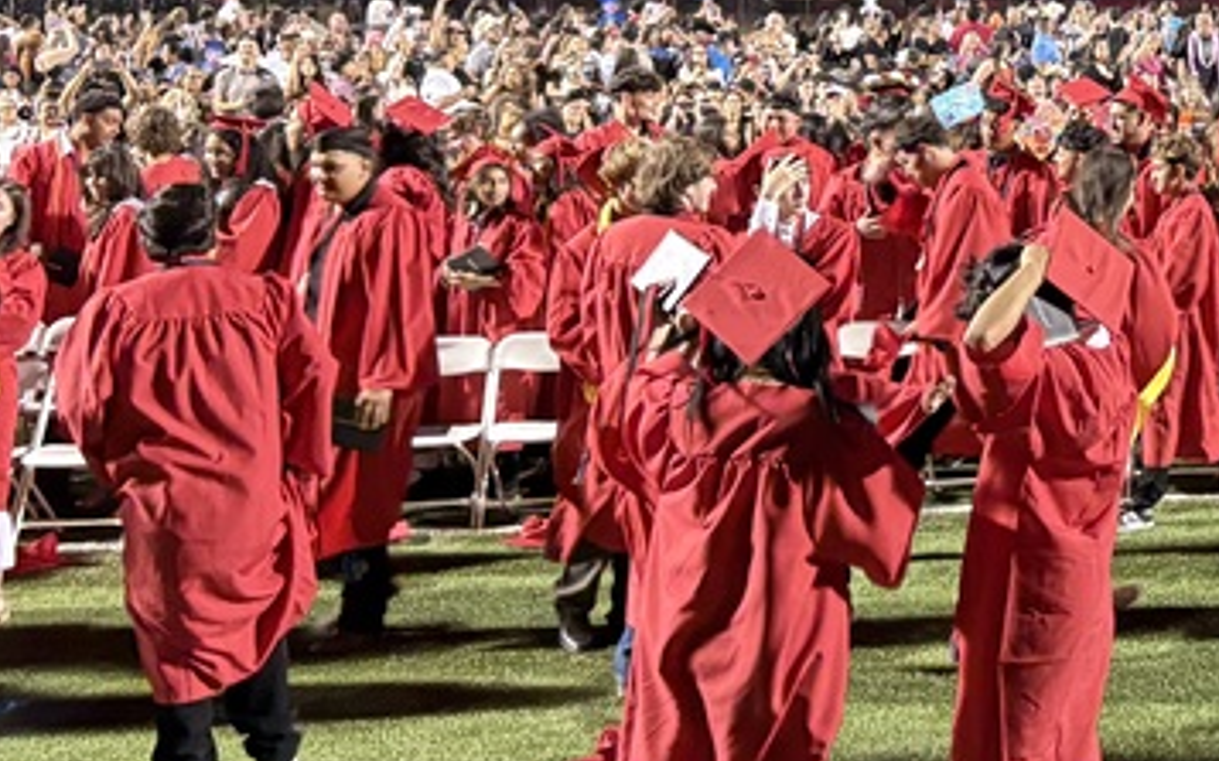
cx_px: 1513
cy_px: -68
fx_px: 2624
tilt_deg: +0.7
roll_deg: -0.1
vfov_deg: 16.1
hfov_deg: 23.6
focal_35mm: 79
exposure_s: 1/60
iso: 500
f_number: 1.6
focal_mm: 5.96
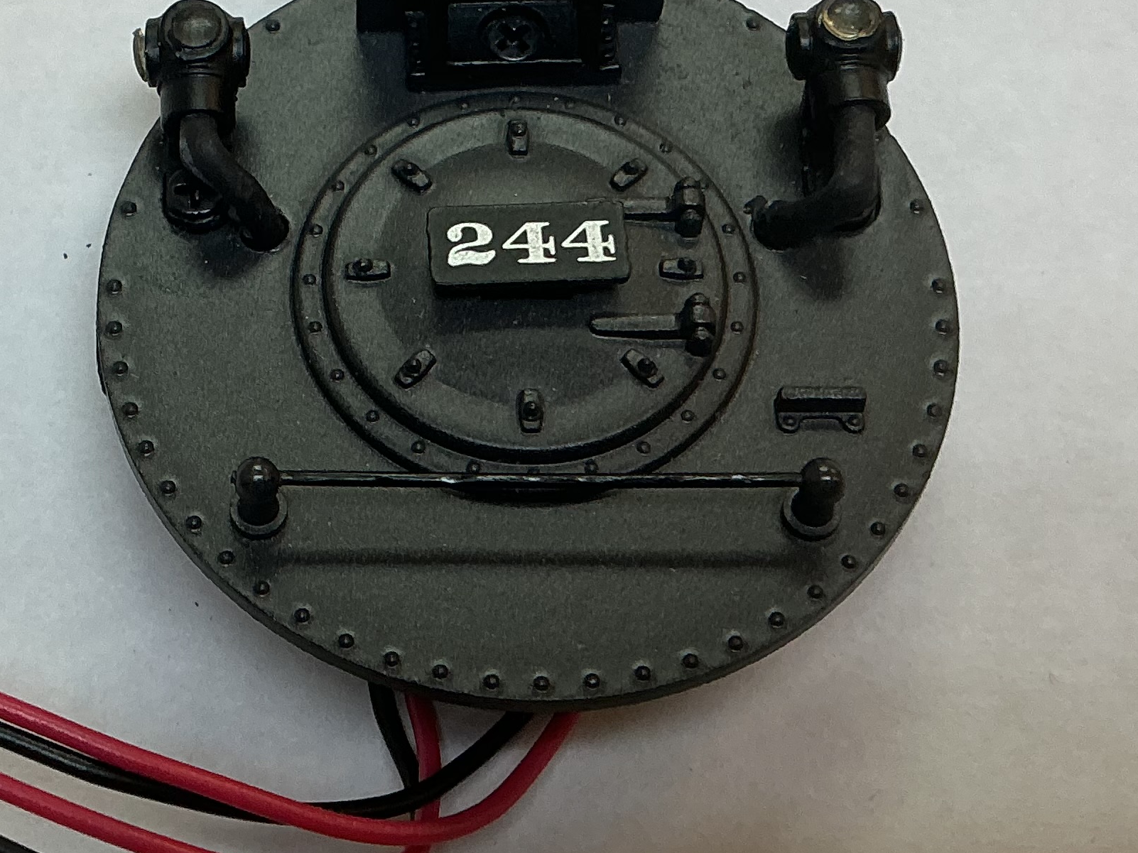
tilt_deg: -71.4
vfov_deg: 20.0
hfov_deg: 26.4
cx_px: 317
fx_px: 2400
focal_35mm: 73
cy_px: 192
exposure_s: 1/100
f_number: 1.8
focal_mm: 3
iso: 25
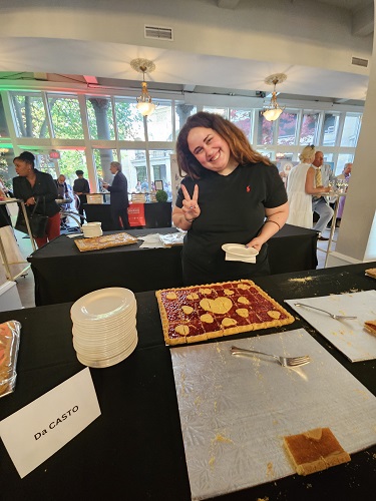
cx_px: 188
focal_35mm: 13
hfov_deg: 89.9
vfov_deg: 106.2
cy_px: 250
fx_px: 188
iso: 640
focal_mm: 2.2
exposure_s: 1/24
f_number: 2.2
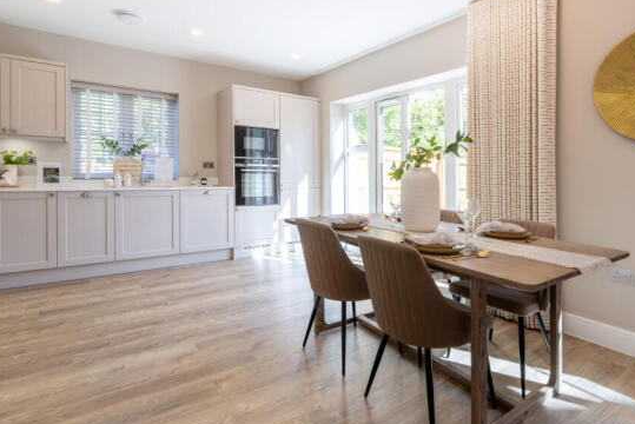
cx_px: 376
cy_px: 207
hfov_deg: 92.2
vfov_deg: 70.5
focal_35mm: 17
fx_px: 300
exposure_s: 1/8
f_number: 13
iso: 50
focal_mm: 14
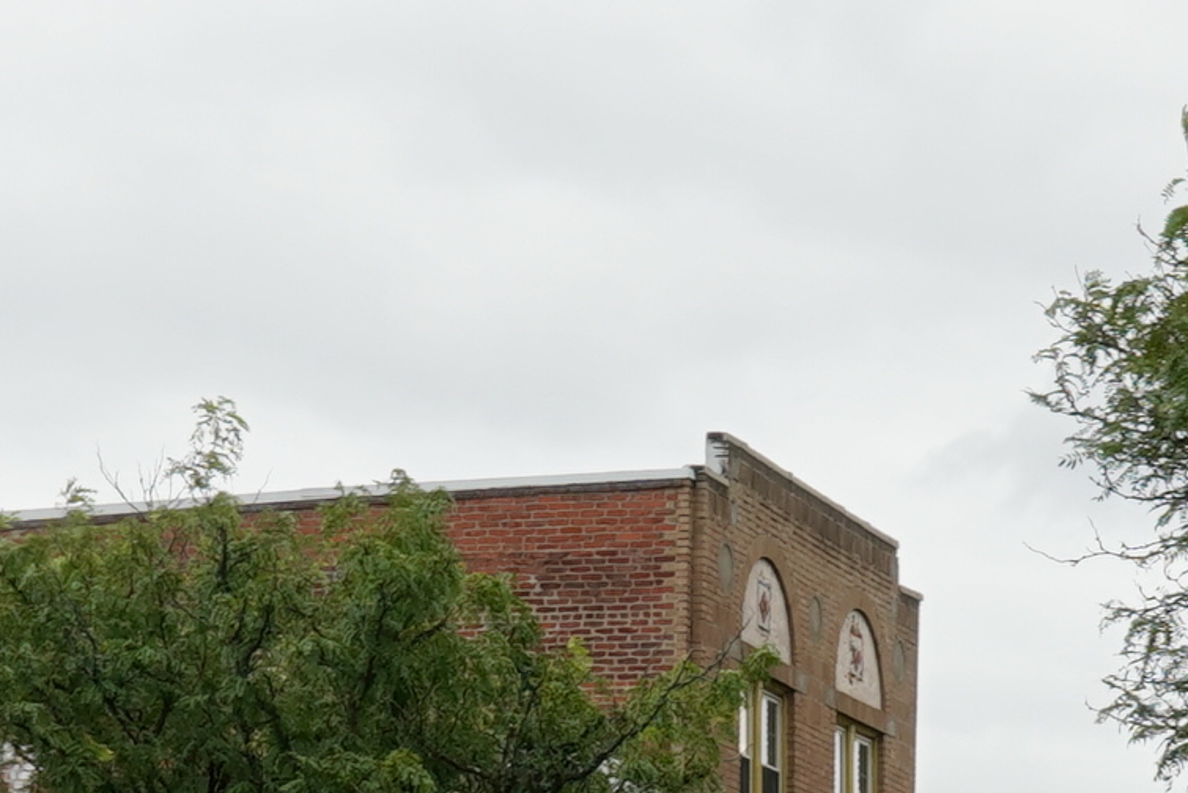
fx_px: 6398
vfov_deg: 7.1
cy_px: 845
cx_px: 721
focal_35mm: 194
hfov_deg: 10.6
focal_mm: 23
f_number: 6.3
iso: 100
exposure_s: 1/160
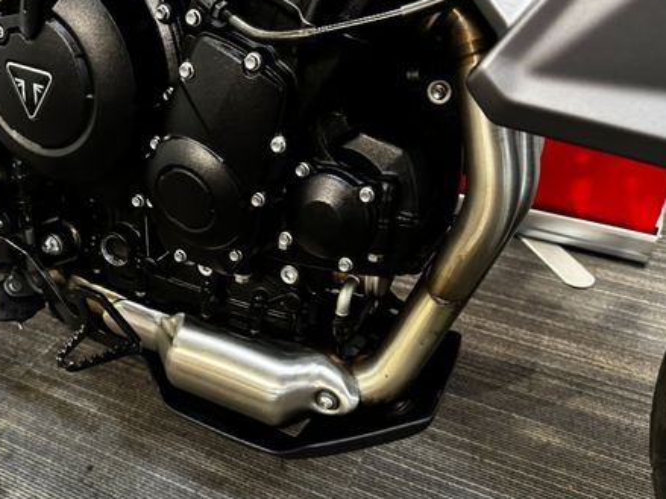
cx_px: 275
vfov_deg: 40.7
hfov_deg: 52.4
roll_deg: +3.3
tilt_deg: -38.5
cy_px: 244
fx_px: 673
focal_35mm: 35
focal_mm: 6.76
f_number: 1.78
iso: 1000
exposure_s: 1/33
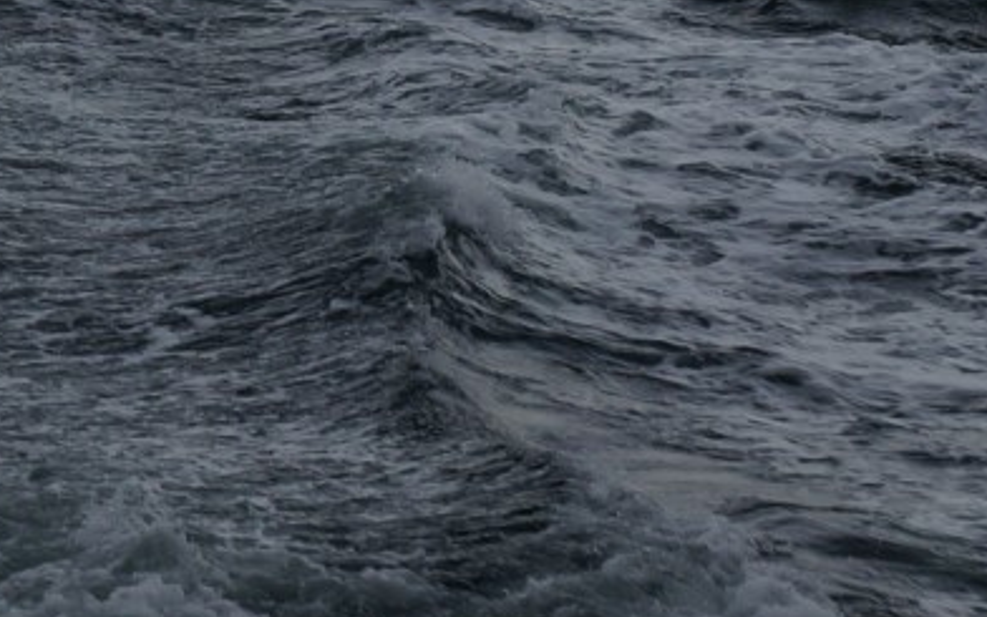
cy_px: -467
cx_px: 728
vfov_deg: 6.7
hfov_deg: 10.8
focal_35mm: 193
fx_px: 5194
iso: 100
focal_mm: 31
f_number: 13
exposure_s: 1/200
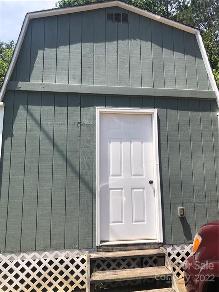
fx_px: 236
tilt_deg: +10.1
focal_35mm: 28
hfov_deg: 49.7
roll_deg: +0.0
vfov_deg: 63.4
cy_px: 146
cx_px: 110
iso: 20
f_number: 1.8
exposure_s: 1/1715
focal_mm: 3.99
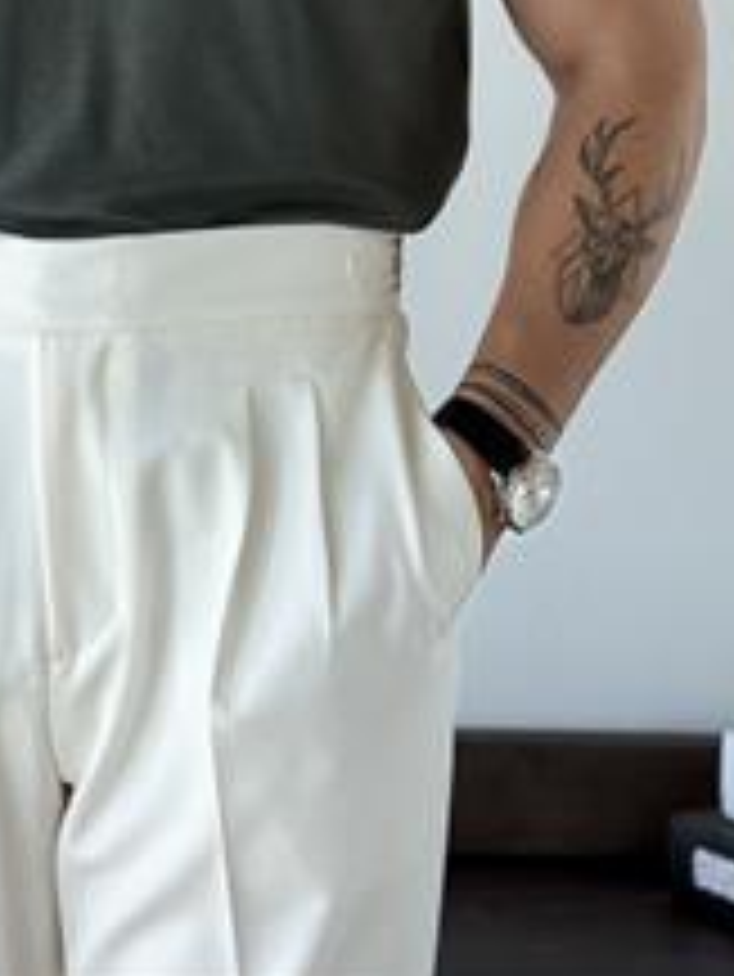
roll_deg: -0.4
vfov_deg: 16.0
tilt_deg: +1.8
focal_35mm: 118
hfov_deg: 12.5
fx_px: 3333
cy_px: -214
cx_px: 59
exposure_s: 1/447
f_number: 1.78
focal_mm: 6.76
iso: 80
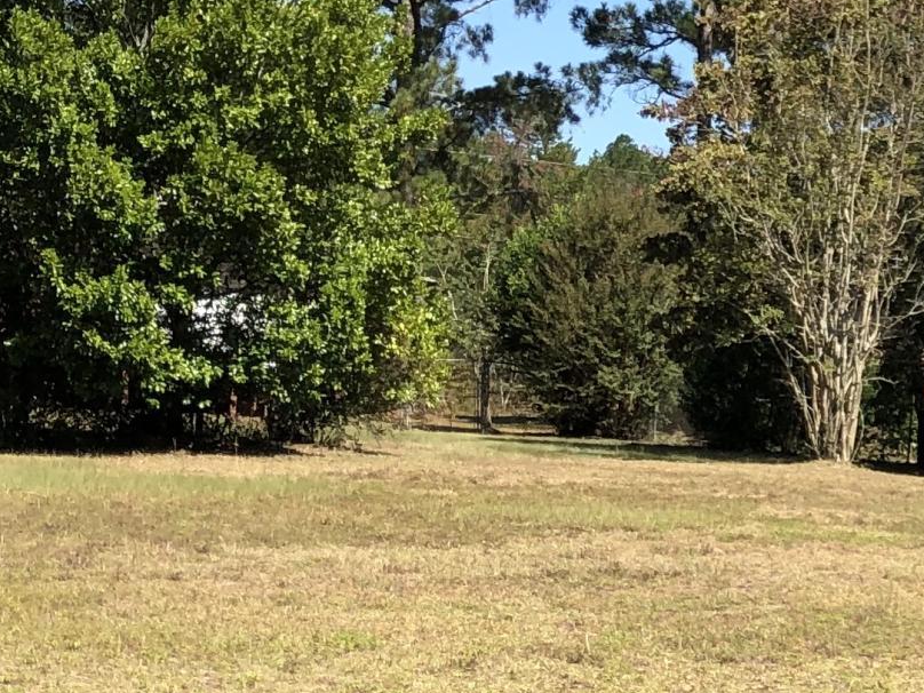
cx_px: 1386
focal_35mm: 104
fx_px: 2776
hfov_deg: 17.1
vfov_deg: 14.2
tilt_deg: -2.9
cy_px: 536
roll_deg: -2.5
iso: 20
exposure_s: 1/1091
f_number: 1.8
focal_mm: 3.99
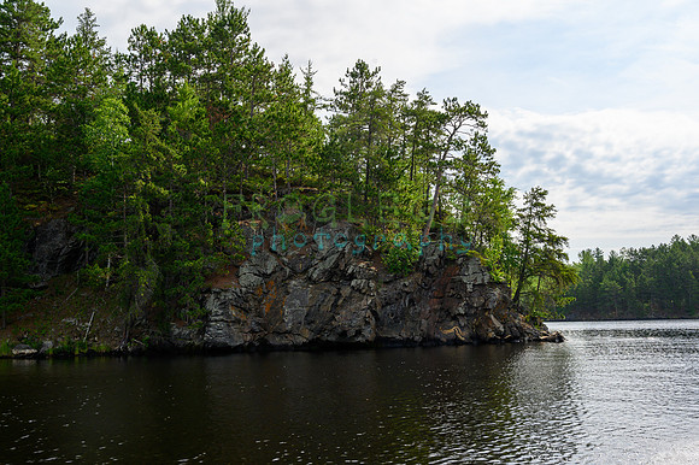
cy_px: 232
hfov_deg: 54.5
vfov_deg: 37.8
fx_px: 679
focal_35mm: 35
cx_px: 350
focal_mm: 35
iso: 250
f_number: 10
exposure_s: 1/500
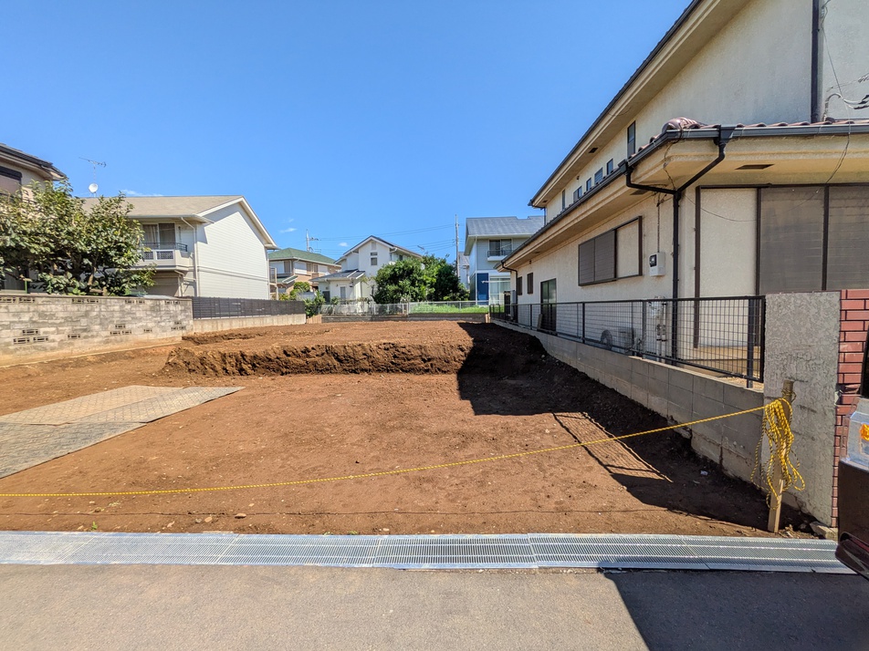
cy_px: 326
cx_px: 434
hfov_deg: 102.1
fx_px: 351
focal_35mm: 14
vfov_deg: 85.7
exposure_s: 1/1852
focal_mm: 1.83
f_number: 2.2
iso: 51
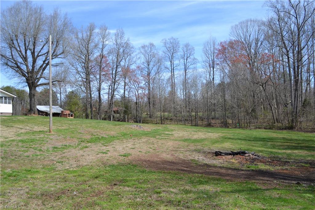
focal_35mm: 33
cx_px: 158
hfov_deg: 57.2
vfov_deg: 39.9
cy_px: 105
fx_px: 289
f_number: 7.1
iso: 100
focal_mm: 22
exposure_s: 1/200
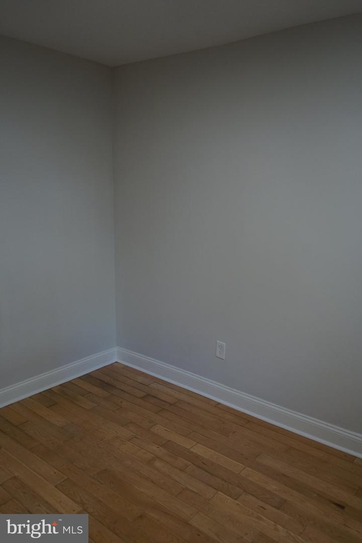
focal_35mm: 28
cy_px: 272
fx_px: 422
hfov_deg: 46.4
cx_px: 181
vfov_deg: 65.5
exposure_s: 1/160
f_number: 4
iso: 1000
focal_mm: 28
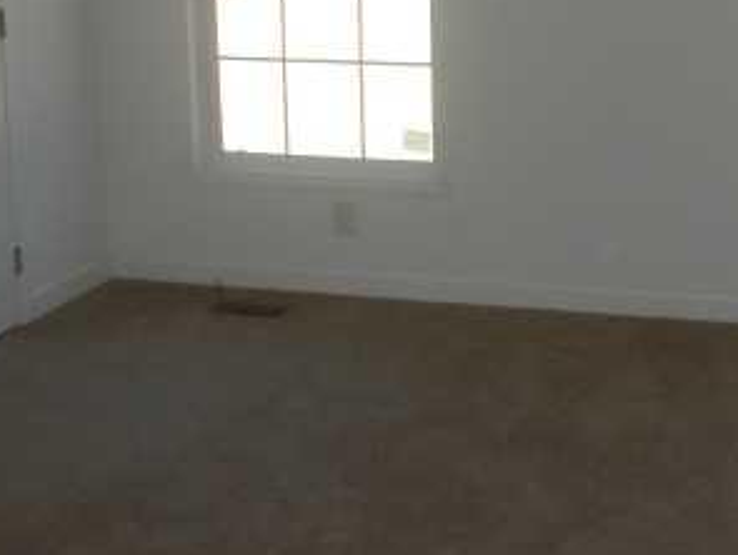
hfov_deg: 24.7
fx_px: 1665
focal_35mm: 78
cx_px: 568
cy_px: 142
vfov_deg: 18.8
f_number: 2.8
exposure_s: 1/100
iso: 100
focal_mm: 6.3
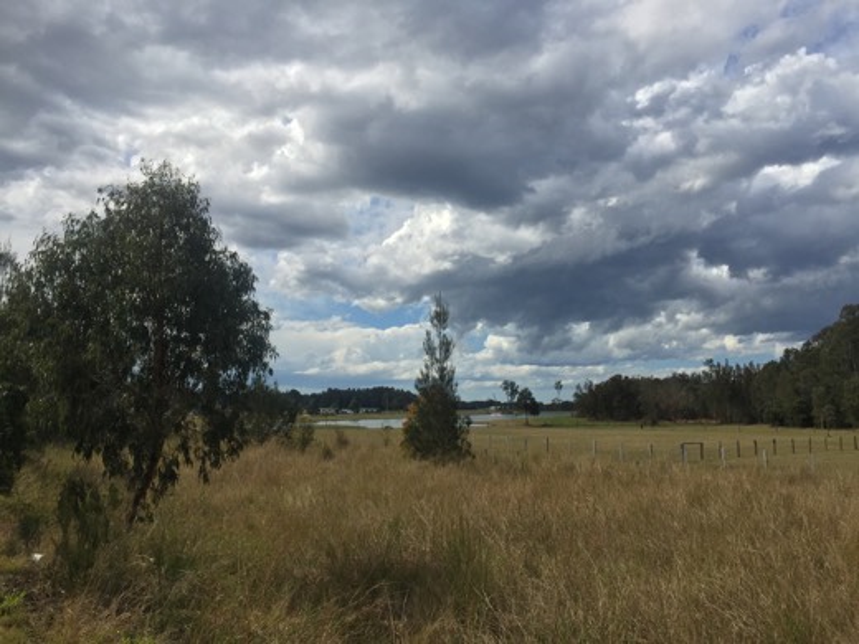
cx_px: 430
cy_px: 322
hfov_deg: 61.7
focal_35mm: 29
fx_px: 720
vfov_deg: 48.2
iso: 32
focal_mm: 4.15
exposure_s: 1/3049
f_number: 2.2
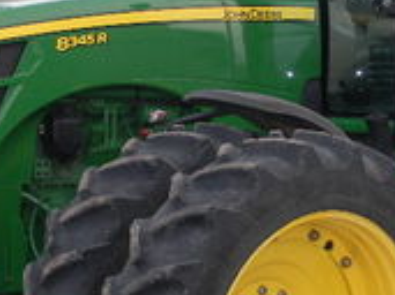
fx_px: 1015
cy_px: 145
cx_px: 222
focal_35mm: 89
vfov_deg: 16.6
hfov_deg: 22.0
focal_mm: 5
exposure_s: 1/63.1
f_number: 3.5
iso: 112
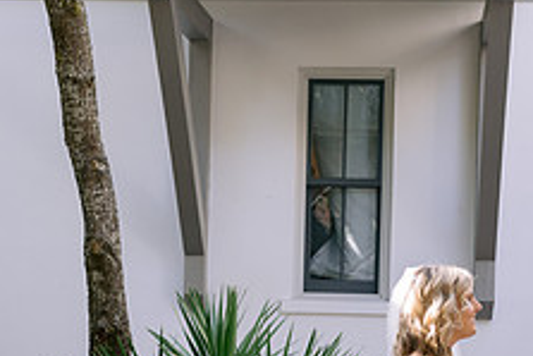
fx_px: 1526
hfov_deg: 19.8
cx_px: 288
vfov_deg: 13.1
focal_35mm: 103
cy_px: 371
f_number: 2.8
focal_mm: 35
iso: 200
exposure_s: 1/200
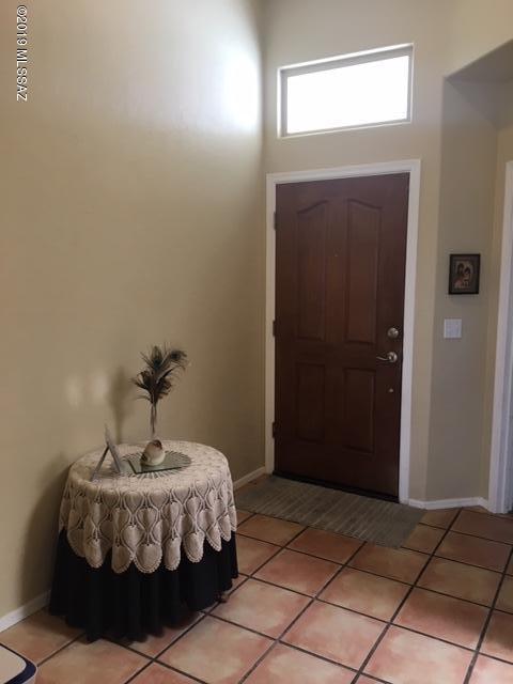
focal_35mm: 29
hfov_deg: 48.2
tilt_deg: -6.0
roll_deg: -0.8
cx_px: 256
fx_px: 573
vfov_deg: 61.7
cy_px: 342
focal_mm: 4.15
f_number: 2.2
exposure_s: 1/30
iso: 64
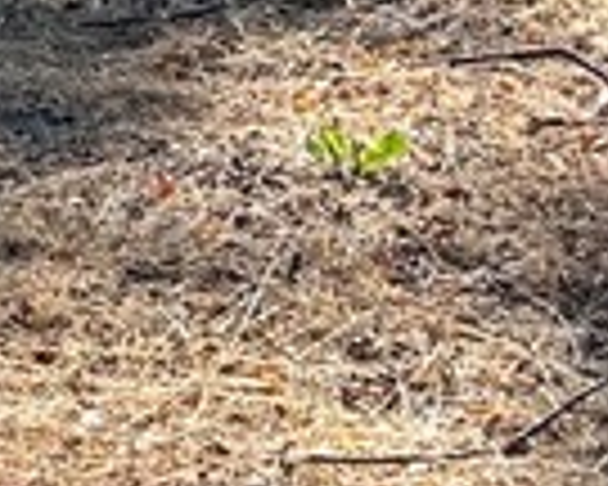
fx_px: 3455
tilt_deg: -8.8
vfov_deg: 7.9
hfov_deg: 9.6
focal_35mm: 192
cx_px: -473
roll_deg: -1.2
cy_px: -198
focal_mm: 5.7
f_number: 1.5
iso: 50
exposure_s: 1/780
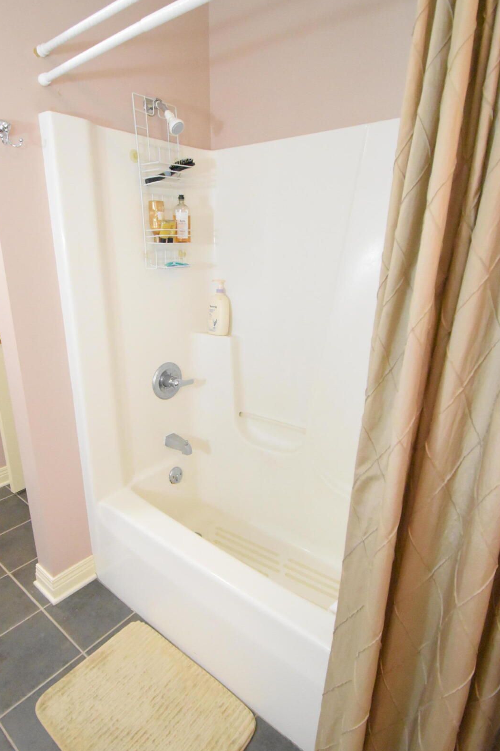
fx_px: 396
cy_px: 372
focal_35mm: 19
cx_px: 227
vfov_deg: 86.9
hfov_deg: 64.4
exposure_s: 1/125
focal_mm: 10
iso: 7200
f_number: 4.5
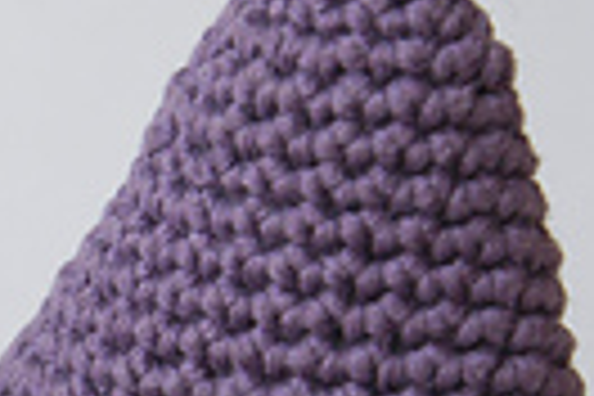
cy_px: 464
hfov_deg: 14.7
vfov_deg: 10.2
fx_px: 2194
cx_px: -198
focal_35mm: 133
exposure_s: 1/50
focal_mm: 35
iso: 1600
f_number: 10
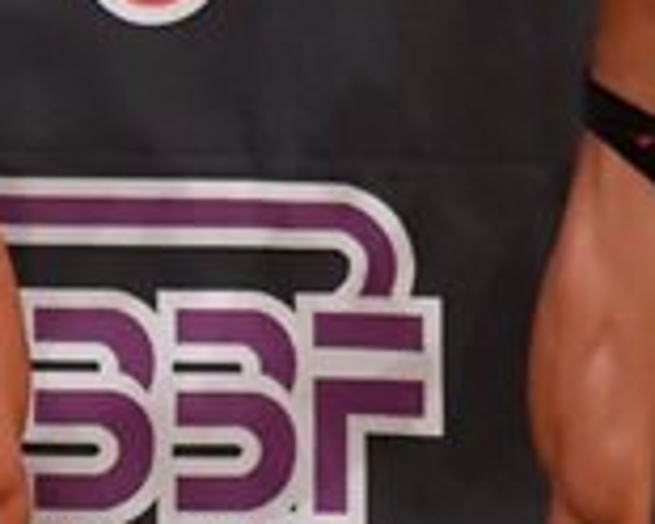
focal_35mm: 1195
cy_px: 321
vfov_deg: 1.3
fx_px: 23166
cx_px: -399
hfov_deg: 1.6
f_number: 5.6
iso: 9000
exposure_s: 1/400
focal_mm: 170
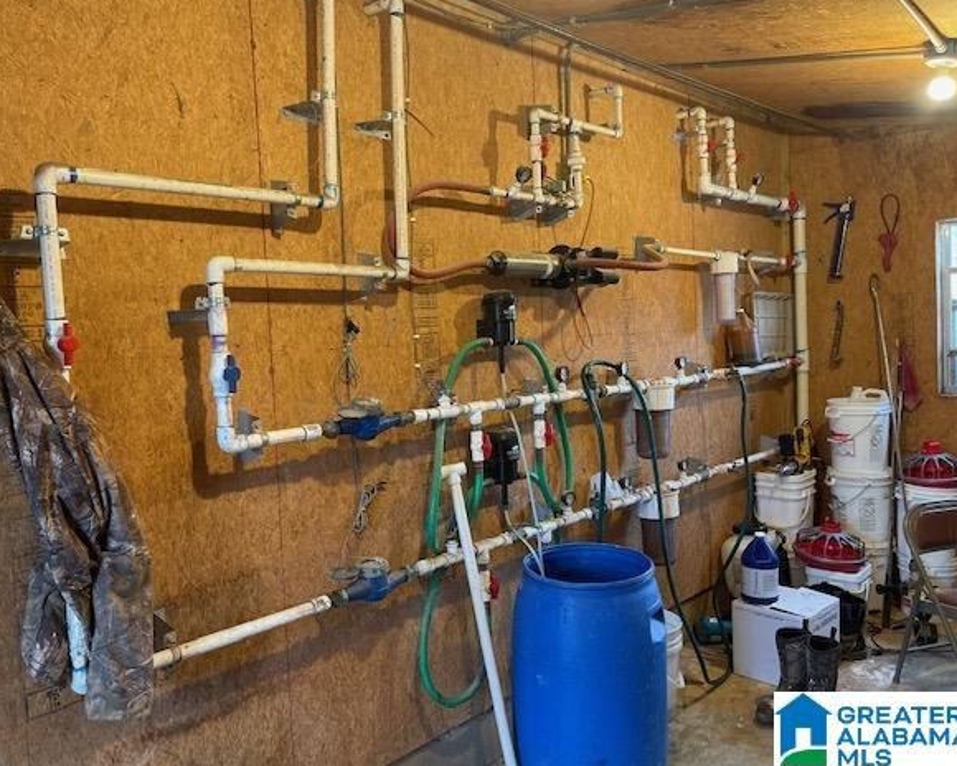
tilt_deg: -3.6
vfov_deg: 51.5
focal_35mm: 28
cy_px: 371
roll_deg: +2.2
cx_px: 444
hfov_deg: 62.1
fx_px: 793
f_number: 1.6
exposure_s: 1/60
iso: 200
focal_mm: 5.1
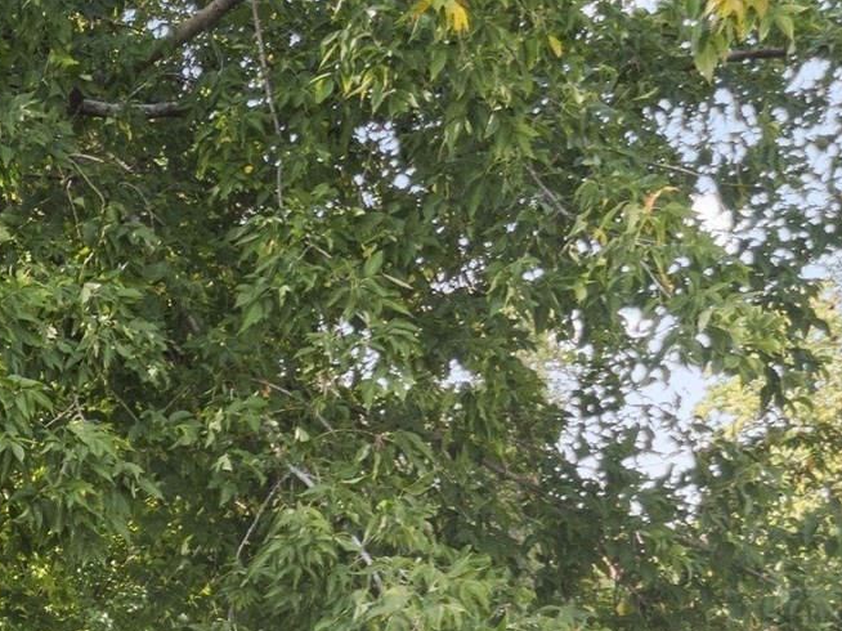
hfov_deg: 18.9
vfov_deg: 15.0
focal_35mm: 94
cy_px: 822
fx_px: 2286
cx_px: -328
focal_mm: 5.22
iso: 100
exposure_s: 1/200
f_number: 3.1
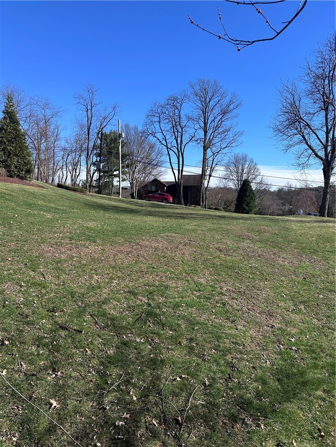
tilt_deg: -3.0
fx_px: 311
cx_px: 168
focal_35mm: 24
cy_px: 224
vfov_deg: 71.6
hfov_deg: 56.8
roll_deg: -1.2
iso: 80
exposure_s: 1/2967
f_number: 1.78
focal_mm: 6.86
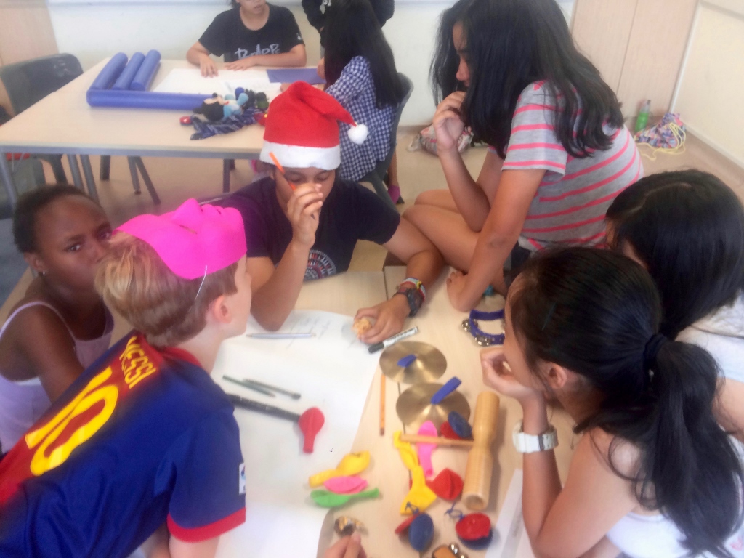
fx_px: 623
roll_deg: -0.1
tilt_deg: -34.1
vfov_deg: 48.2
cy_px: 279
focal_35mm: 29
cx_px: 372
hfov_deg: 61.7
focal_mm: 4.15
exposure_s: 1/33
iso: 32
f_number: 2.2
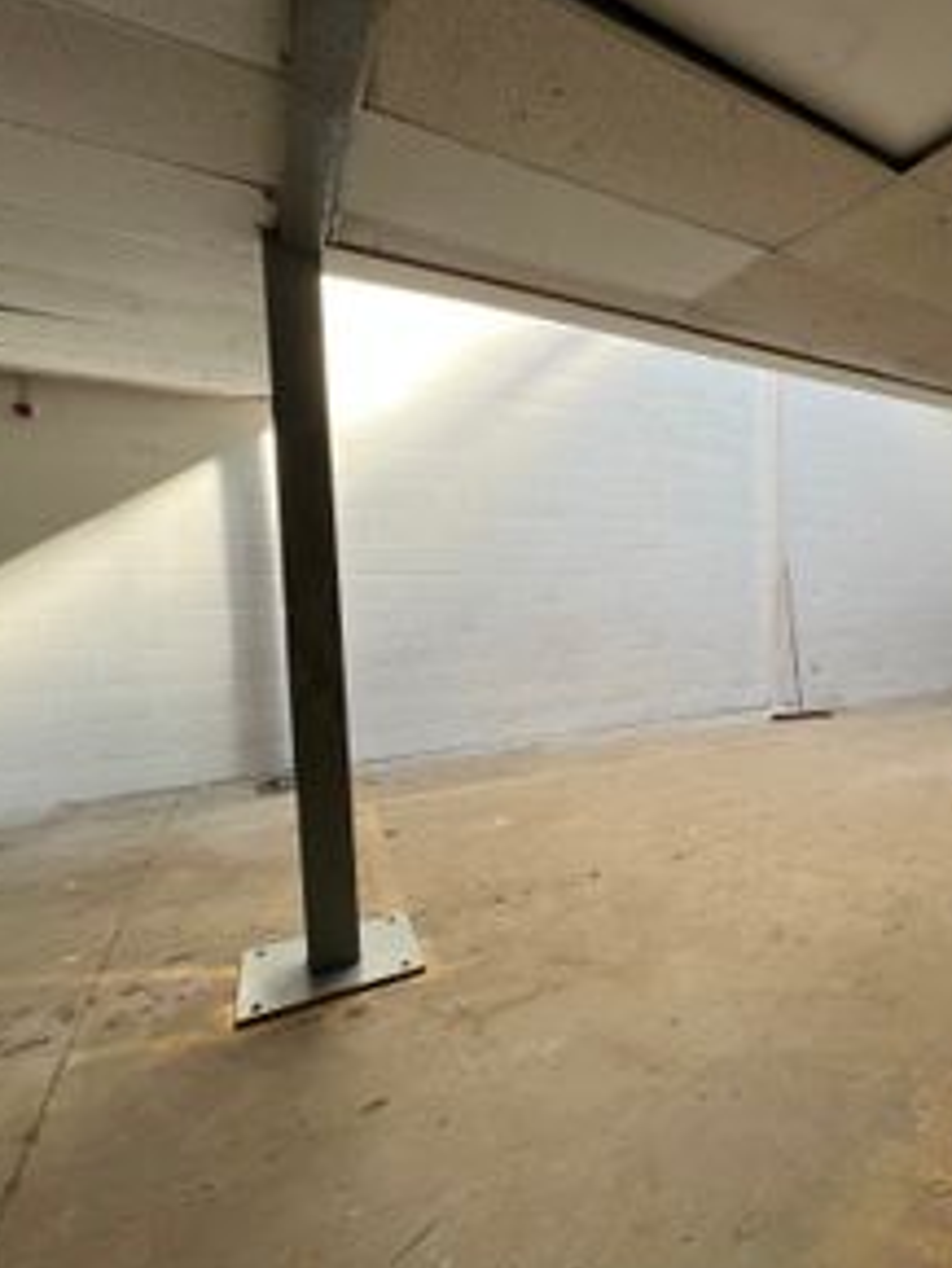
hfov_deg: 61.2
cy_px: 641
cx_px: 847
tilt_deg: -6.3
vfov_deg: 87.7
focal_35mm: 18
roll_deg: -0.6
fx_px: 660
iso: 32
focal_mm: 1.57
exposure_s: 1/99
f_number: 1.8
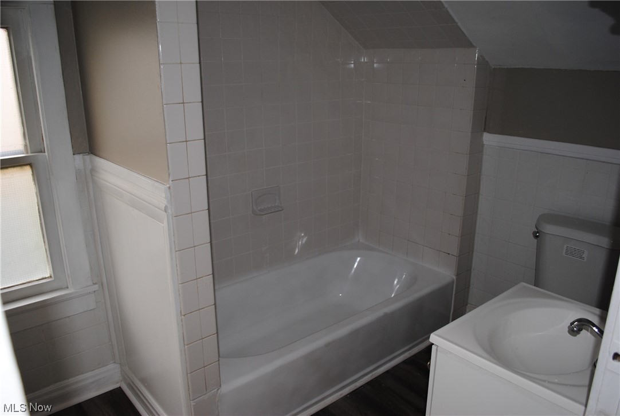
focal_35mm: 27
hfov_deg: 67.3
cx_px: 310
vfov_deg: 48.1
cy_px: 208
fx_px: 466
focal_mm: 18
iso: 200
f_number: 3.5
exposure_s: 1/60
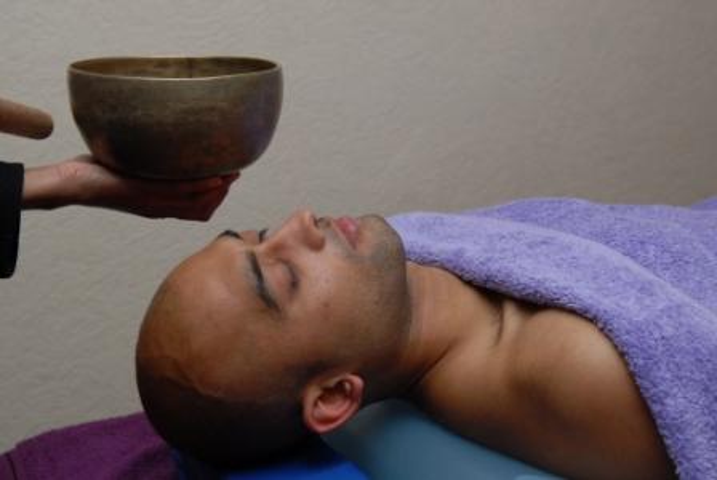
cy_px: 240
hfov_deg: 42.3
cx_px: 358
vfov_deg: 29.0
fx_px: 927
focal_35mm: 46
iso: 200
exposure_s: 1/60
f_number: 5
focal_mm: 31
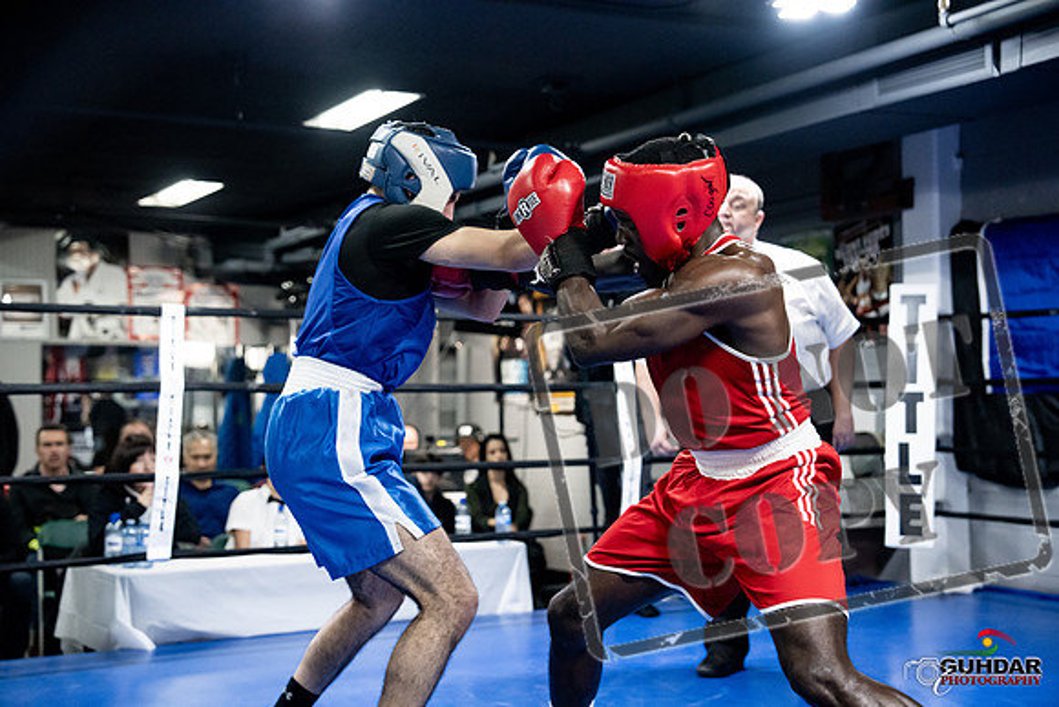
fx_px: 1589
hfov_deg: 36.9
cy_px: 354
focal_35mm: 54
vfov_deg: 25.1
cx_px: 530
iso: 8000
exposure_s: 1/1000
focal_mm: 54
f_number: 2.8
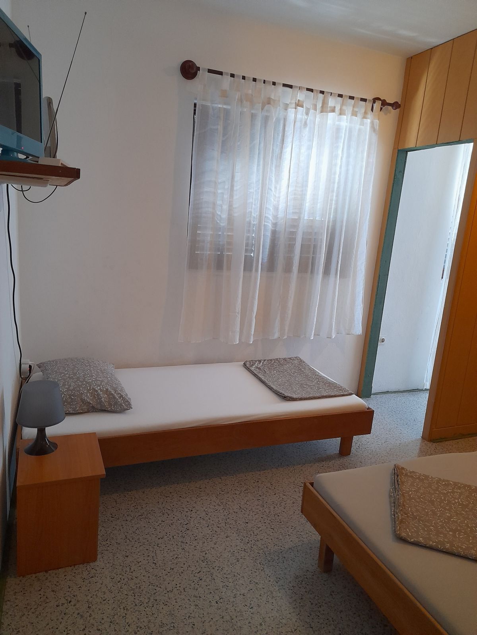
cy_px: 318
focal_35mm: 25
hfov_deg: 54.9
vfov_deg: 69.4
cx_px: 238
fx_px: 459
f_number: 2
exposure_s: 1/33
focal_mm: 4.6
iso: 400
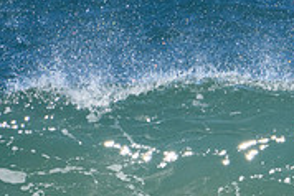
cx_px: 320
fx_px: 19942
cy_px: 304
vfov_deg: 0.6
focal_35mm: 2440
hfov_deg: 0.8
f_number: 5.6
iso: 720
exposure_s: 1/4000
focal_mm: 500
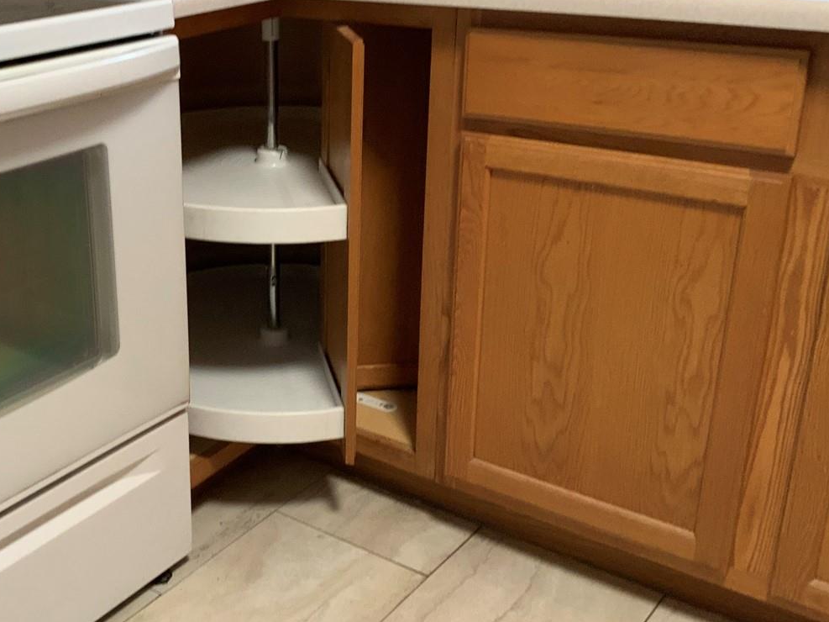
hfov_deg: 39.4
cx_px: 216
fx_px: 1125
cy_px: 294
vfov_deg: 30.9
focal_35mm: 47
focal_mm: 3
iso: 125
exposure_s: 1/60
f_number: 1.8
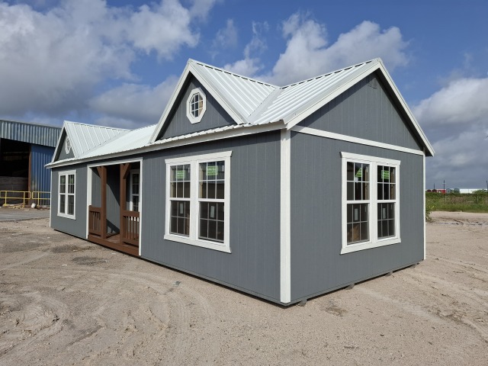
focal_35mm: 23
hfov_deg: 73.9
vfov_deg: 58.9
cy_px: 183
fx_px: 324
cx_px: 244
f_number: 1.8
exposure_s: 1/2415
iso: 50
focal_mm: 5.54
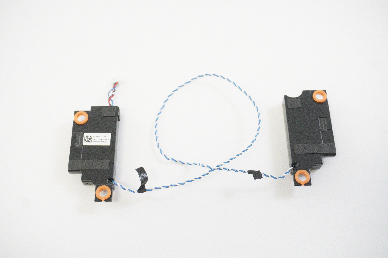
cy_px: 129
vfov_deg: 28.9
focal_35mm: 46
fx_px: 501
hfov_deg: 42.4
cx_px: 194
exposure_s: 1/250
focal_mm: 31
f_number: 6.3
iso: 8000
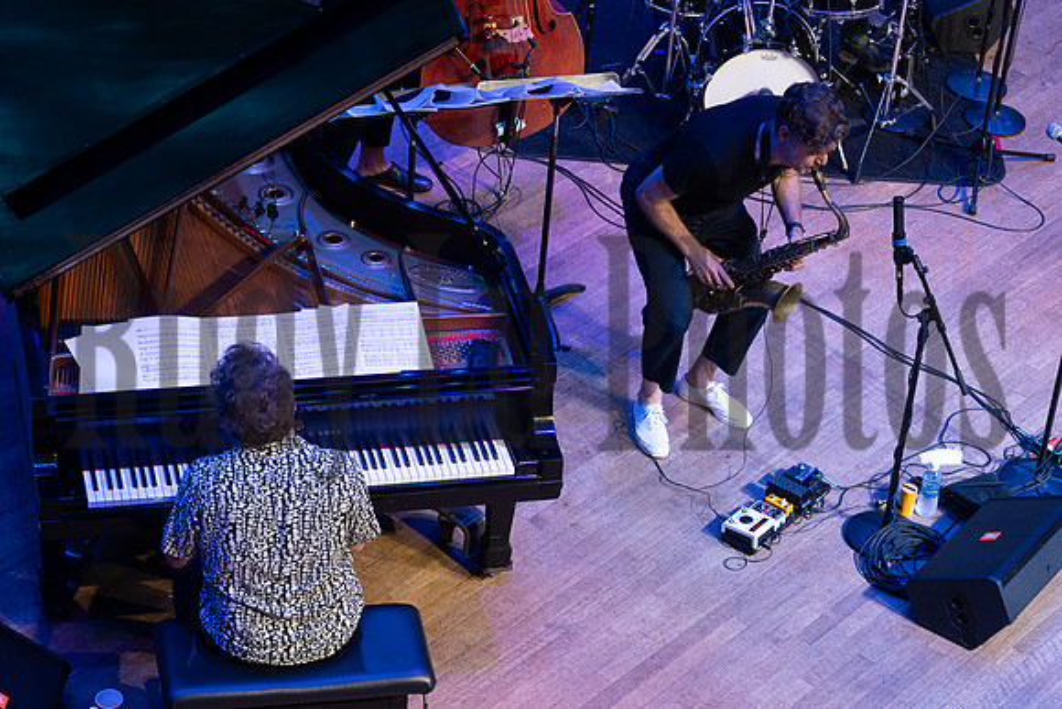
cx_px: 531
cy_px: 354
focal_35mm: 95
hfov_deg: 21.5
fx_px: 2803
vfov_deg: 14.4
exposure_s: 1/160
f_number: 8
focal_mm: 95
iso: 3200
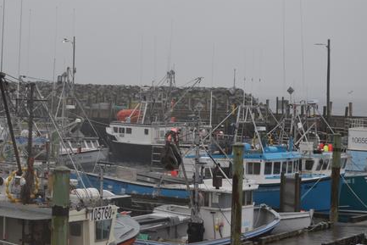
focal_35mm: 97
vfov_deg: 14.1
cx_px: 102
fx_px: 989
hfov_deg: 20.9
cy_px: 84
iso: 140
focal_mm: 40
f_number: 5.6
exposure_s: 1/125
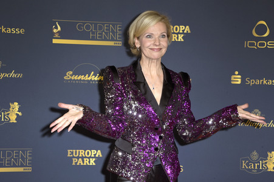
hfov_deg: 28.1
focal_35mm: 72
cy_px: 91
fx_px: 548
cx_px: 137
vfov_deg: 18.9
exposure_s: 1/250
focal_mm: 72
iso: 500
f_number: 9
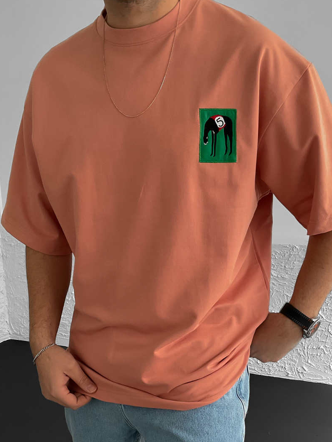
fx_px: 563
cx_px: 180
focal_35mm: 44
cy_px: 316
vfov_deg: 42.0
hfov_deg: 32.9
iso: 64
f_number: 1.8
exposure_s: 1/100
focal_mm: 3
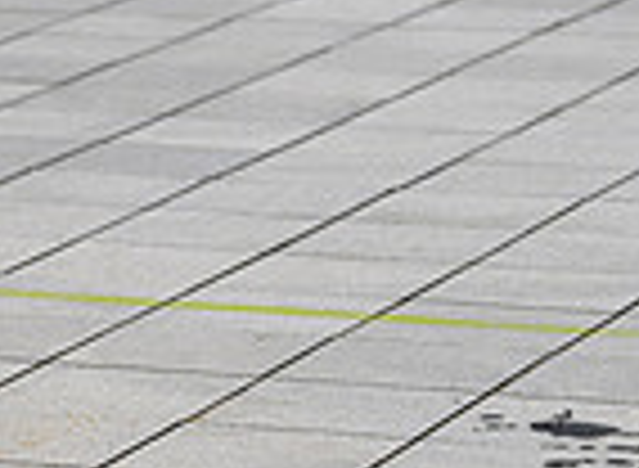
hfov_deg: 6.4
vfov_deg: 4.8
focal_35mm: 305
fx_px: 5583
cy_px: -256
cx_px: -511
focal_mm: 70
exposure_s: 1/2500
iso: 250
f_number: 3.5
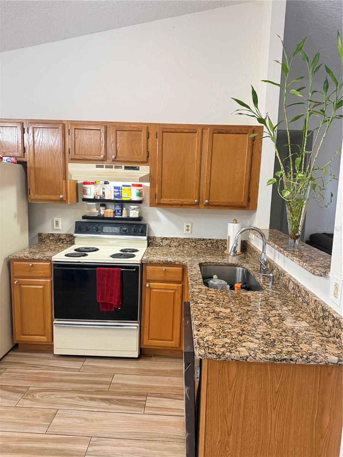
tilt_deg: -8.4
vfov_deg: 71.6
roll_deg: -2.0
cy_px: 228
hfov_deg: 56.8
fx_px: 317
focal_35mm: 24
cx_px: 172
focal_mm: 6.76
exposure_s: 1/60
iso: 500
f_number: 1.78
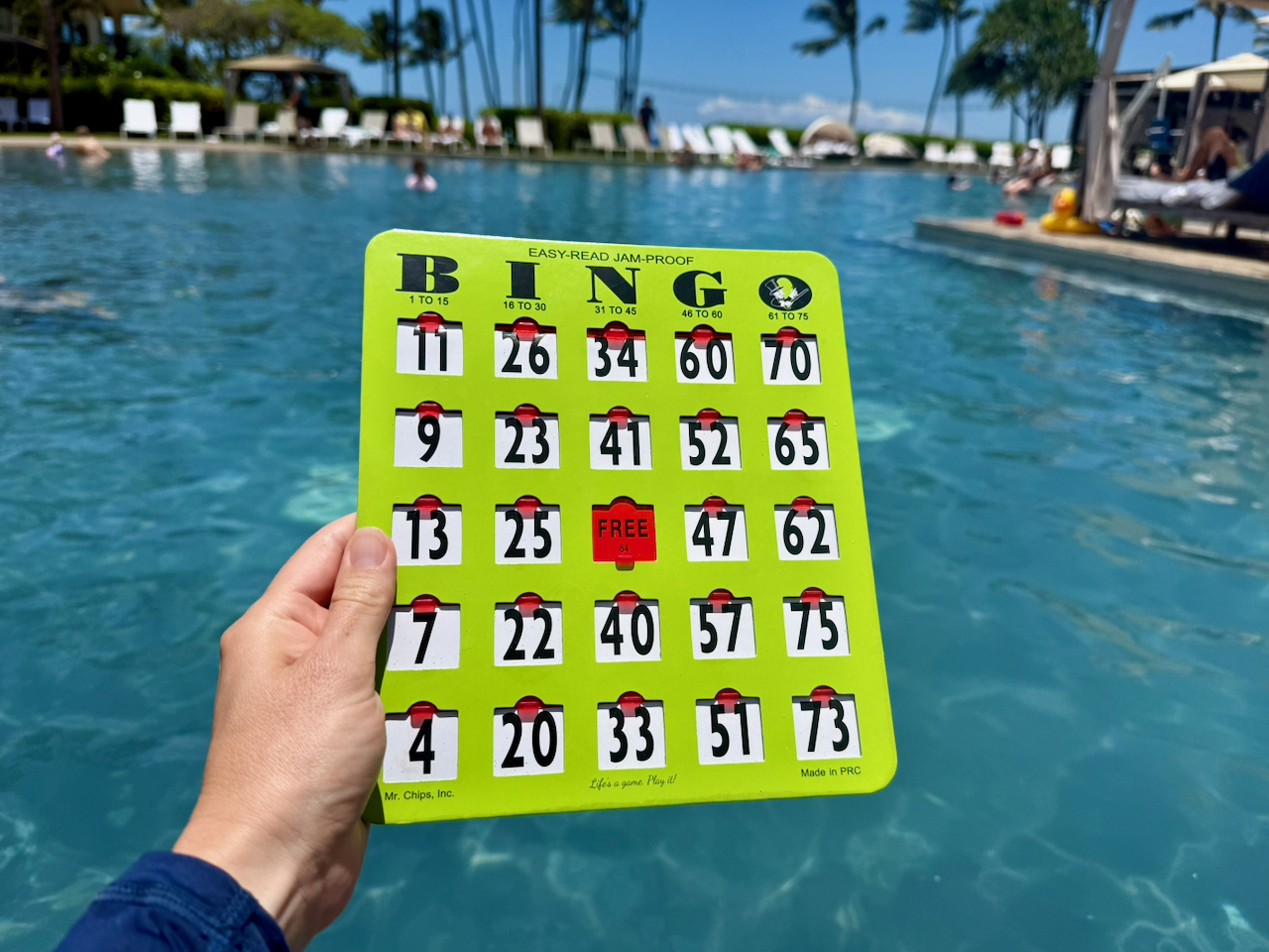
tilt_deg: -20.0
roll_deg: -3.1
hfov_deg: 71.6
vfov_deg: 56.8
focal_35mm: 24
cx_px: 634
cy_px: 476
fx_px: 880
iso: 80
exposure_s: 1/11905
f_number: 1.78
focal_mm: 6.76
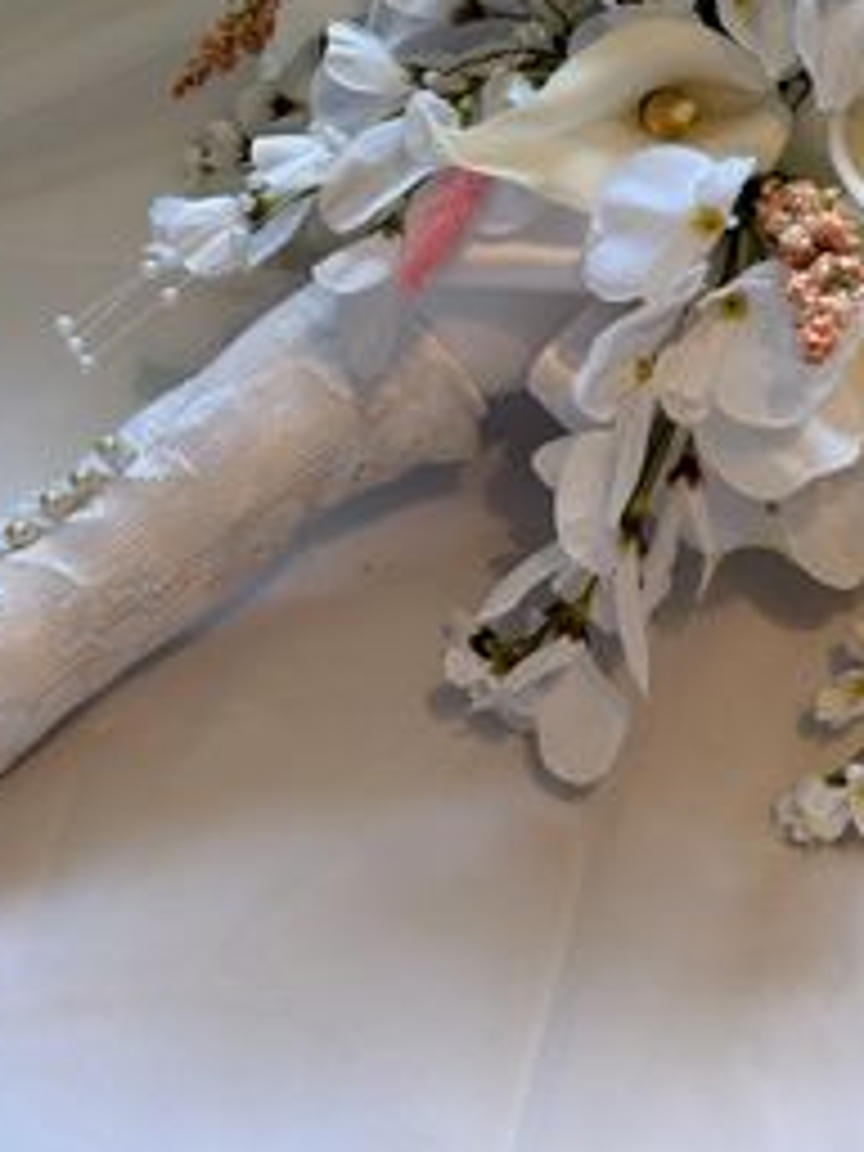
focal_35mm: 75
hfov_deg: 19.6
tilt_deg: -44.1
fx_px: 2496
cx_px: 536
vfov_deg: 25.7
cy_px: 302
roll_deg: +1.1
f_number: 1.78
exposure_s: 1/60
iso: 50
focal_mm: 6.76
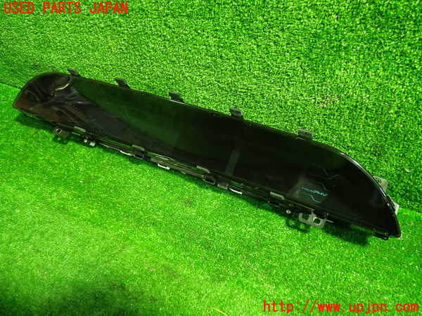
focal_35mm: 30
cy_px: 158
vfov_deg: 46.8
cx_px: 211
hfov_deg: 60.0
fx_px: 366
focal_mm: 5.4
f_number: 2.3
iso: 500
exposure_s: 1/30
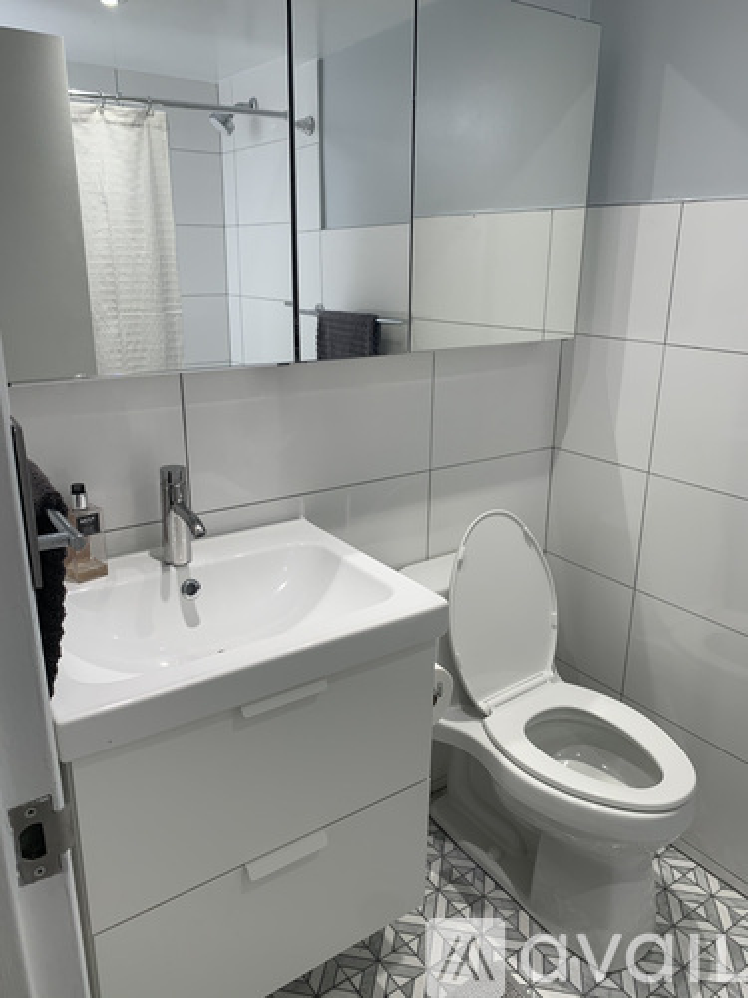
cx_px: 374
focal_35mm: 26
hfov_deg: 53.1
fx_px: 749
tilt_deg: -15.8
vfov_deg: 67.3
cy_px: 499
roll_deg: -0.4
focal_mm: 4.25
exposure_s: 1/120
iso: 64
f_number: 1.8
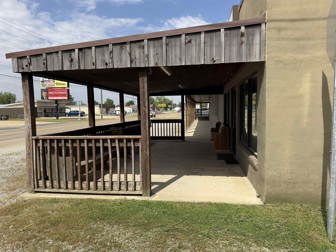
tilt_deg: -4.9
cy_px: 126
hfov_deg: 71.6
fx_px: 233
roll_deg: +1.2
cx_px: 168
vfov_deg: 56.8
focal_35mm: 24
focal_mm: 6.76
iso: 80
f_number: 1.78
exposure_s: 1/6173
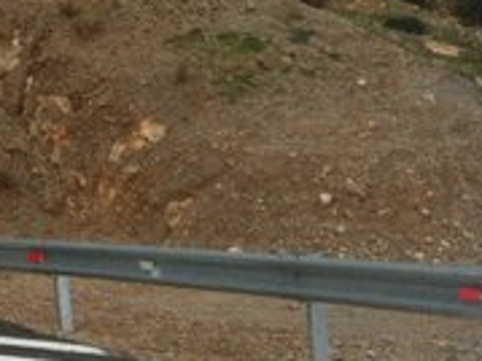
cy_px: -5
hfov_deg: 12.4
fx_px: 1962
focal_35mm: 141
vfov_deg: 10.4
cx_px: -469
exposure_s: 1/321
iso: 80
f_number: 2.8
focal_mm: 3.85
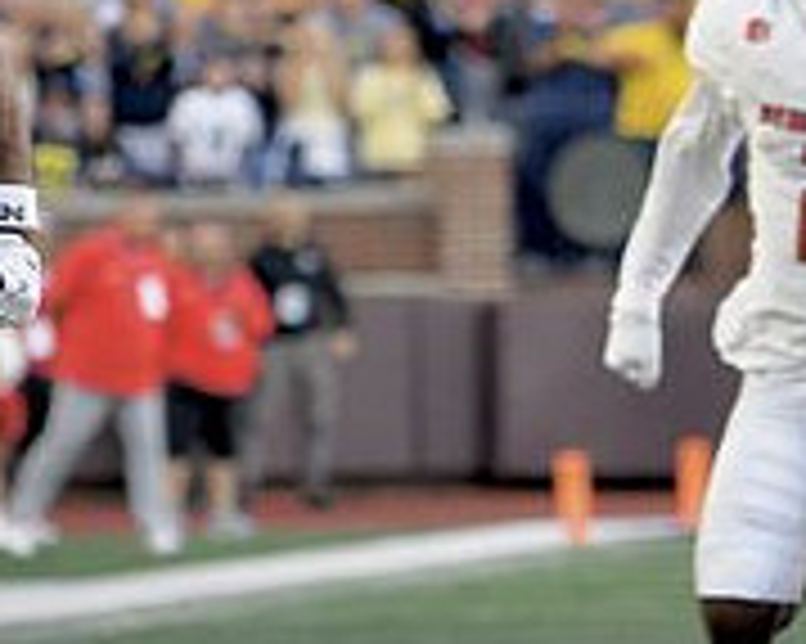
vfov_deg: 1.9
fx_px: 19121
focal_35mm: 802
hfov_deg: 2.4
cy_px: 338
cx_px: -324
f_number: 5.3
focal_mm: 220
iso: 3200
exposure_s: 1/1000
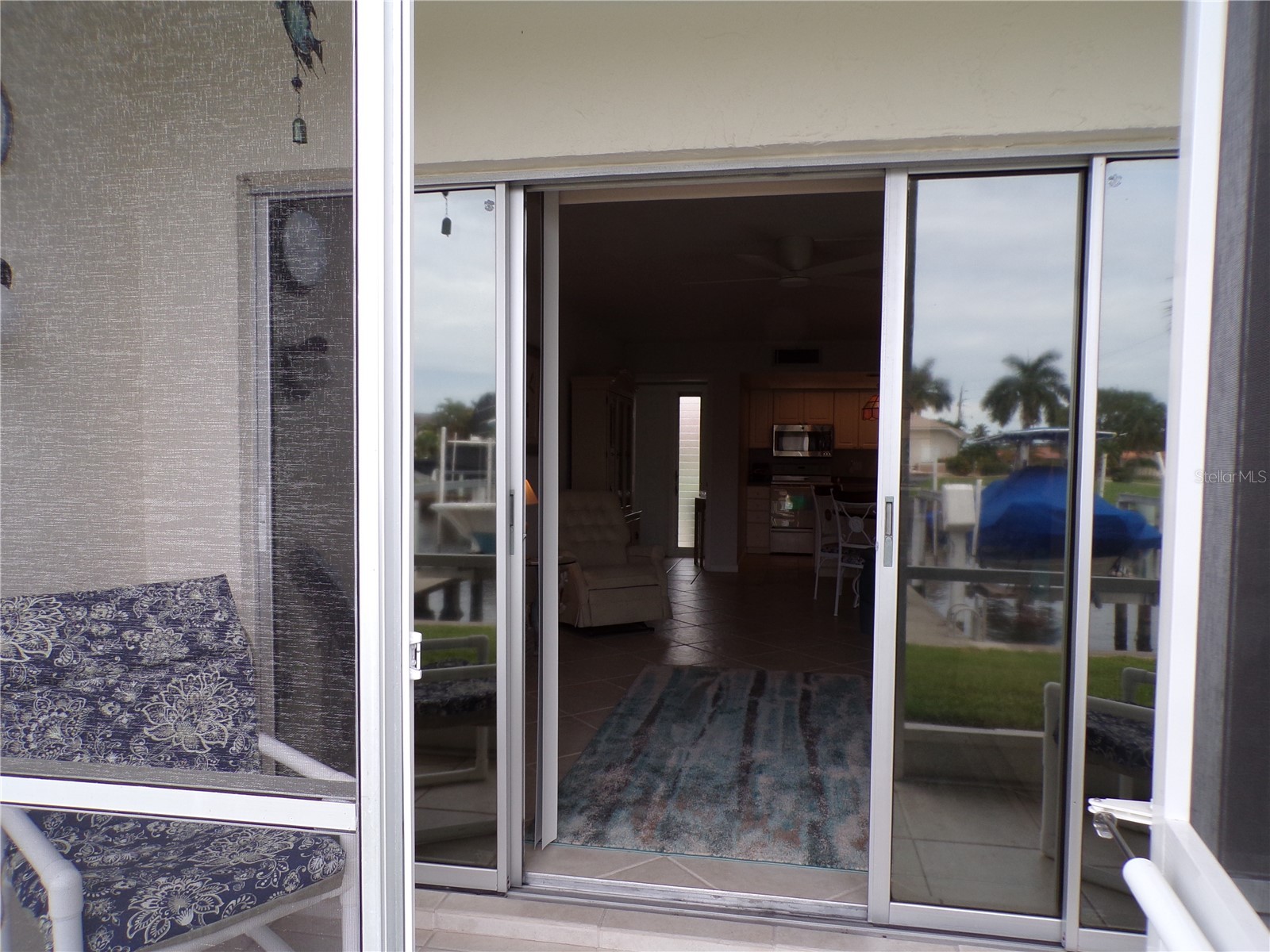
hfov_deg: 71.6
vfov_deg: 56.8
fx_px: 881
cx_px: 635
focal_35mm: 24
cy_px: 476
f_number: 4.3
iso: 80
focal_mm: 4.3
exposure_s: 1/140
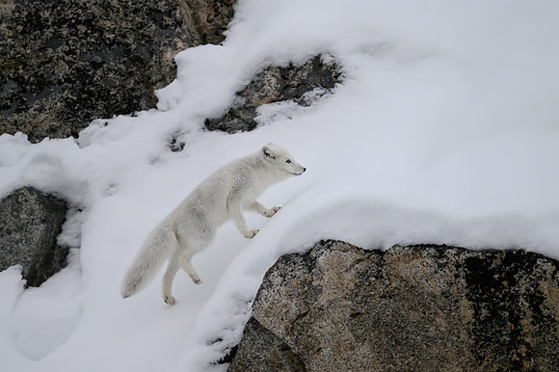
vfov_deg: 2.3
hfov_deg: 3.5
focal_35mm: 594
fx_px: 9219
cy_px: 197
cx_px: 262
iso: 2500
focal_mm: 560
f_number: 4
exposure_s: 1/1600
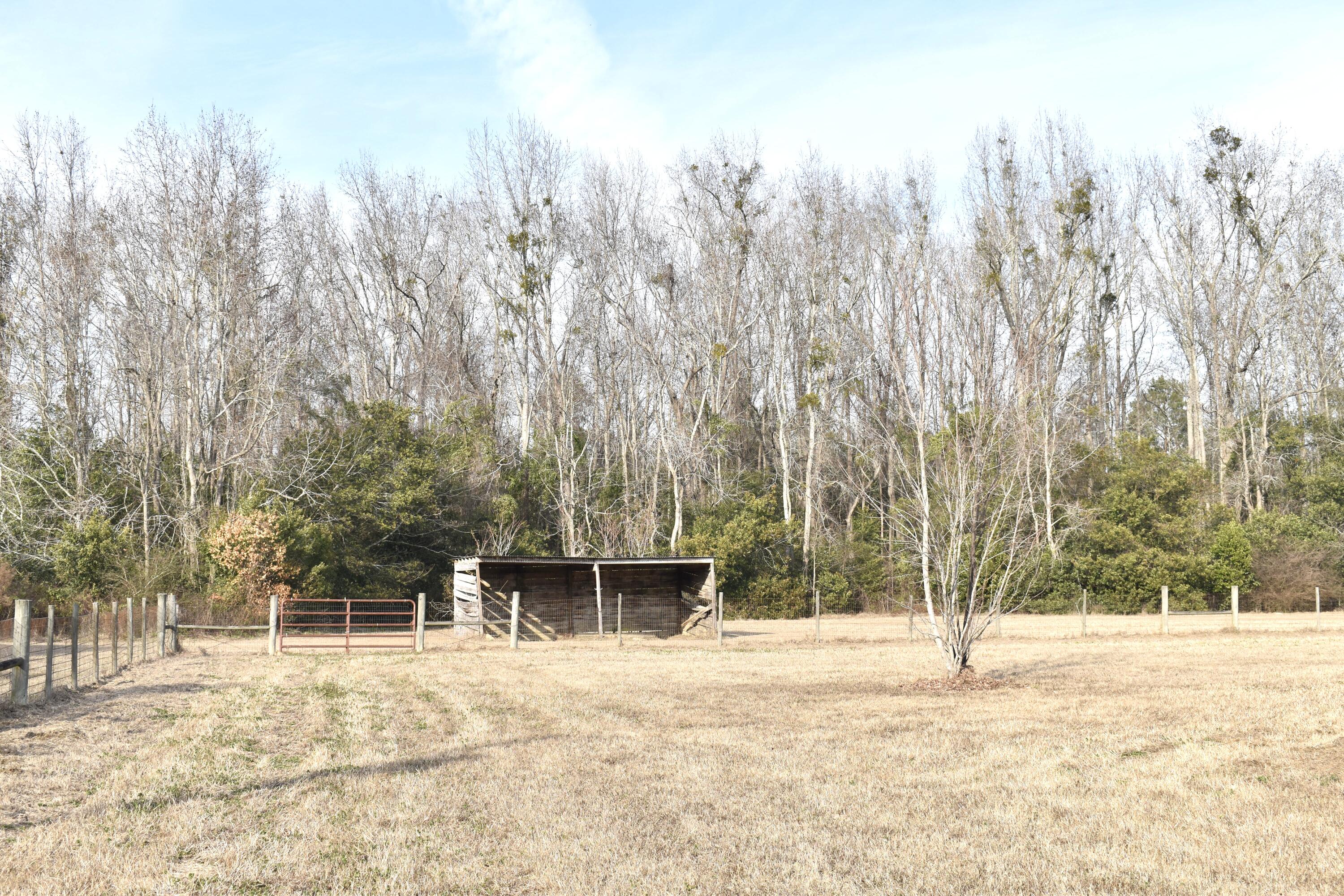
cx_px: 672
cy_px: 448
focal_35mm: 44
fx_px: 1624
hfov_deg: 45.0
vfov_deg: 30.8
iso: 200
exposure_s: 1/320
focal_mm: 29
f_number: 9
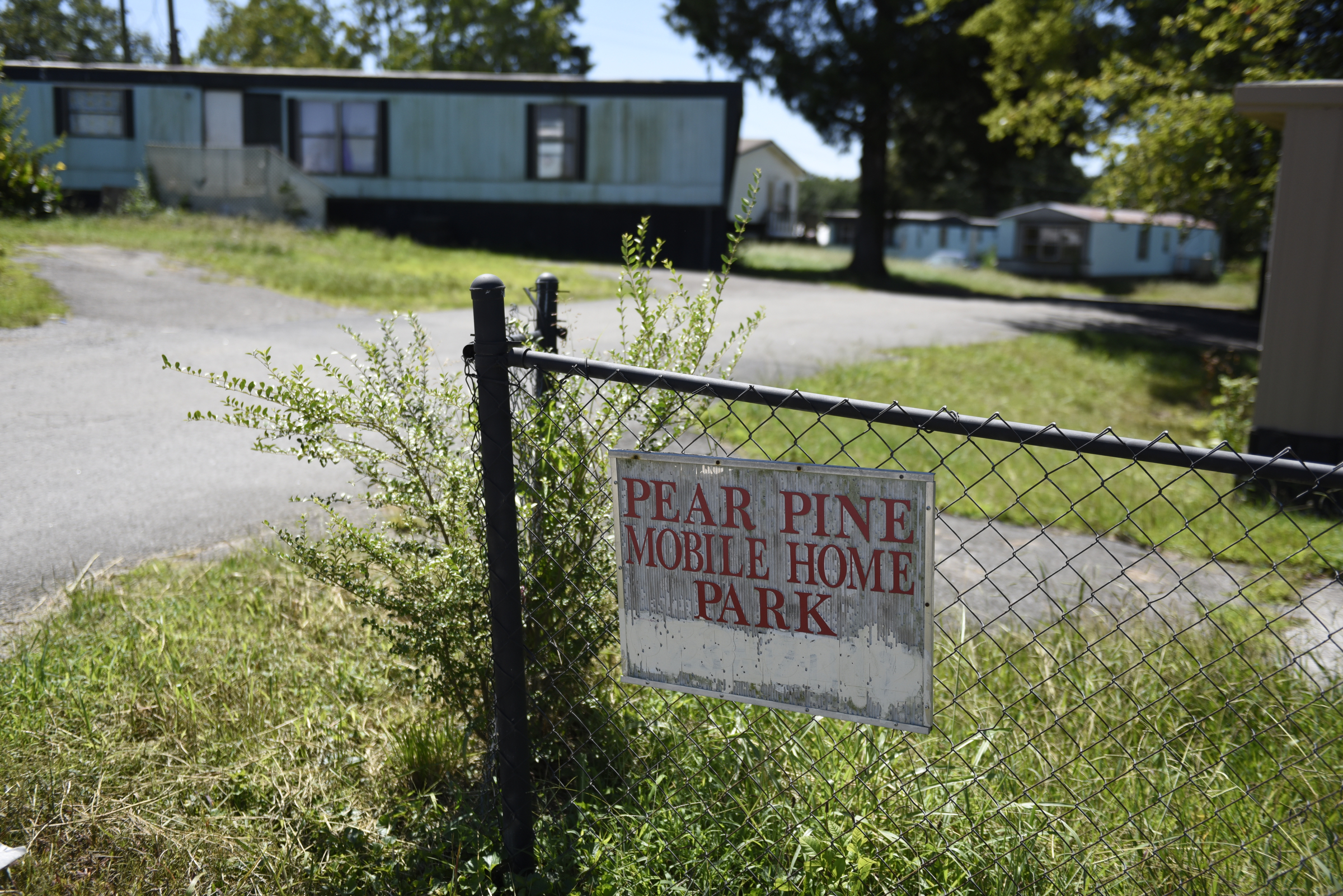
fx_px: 1567
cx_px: 672
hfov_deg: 46.4
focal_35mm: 42
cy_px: 448
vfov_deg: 31.9
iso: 250
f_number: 2.8
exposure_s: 1/4000
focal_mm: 42
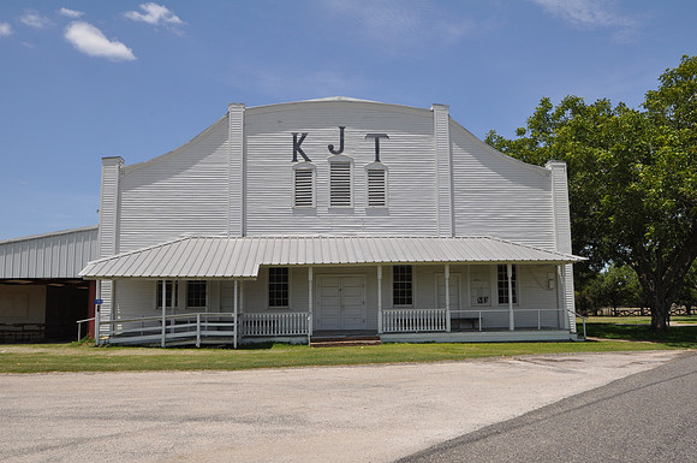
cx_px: 348
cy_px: 232
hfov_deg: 59.6
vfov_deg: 41.6
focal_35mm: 32
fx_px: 609
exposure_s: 1/160
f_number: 13
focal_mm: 21
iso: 200
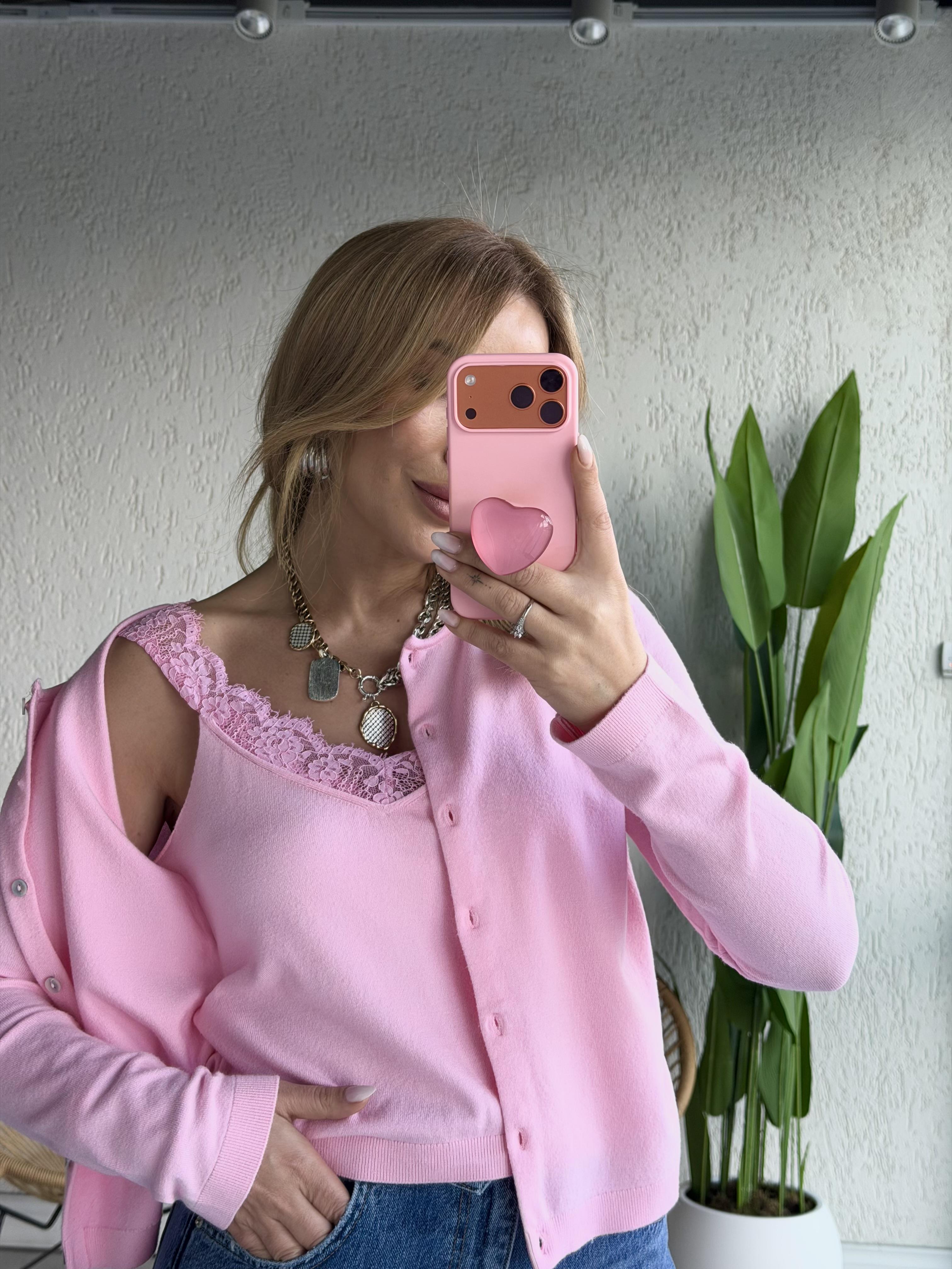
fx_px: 1760
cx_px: 476
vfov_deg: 39.7
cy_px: 634
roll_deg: -2.2
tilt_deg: -15.1
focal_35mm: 48
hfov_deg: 30.3
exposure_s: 1/138
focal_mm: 6.76
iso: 50
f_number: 1.78
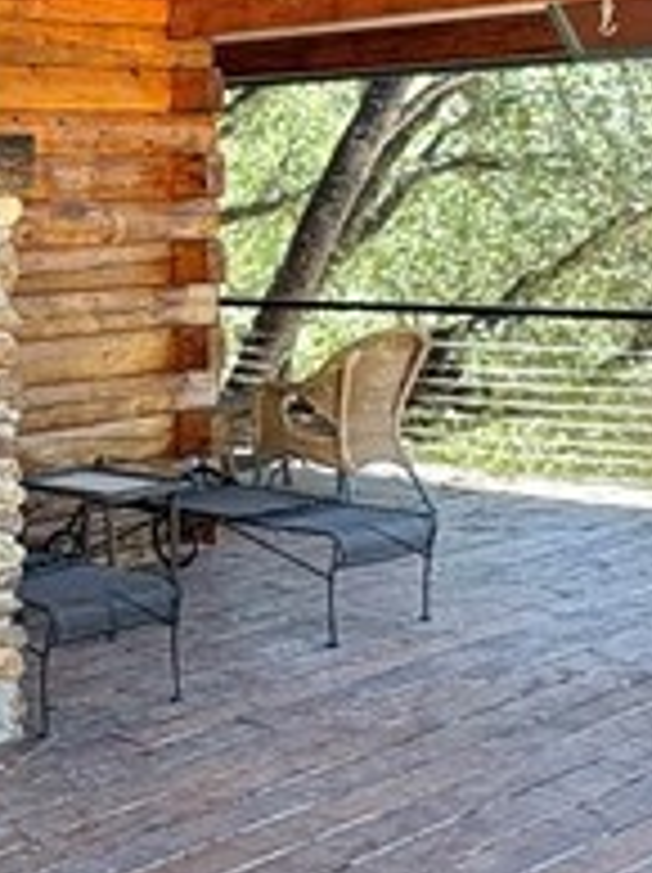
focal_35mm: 74
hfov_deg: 17.7
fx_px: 1863
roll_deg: +1.5
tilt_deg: -0.3
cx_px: -337
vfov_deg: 26.1
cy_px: 261
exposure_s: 1/99
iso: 64
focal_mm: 2.22
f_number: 2.2
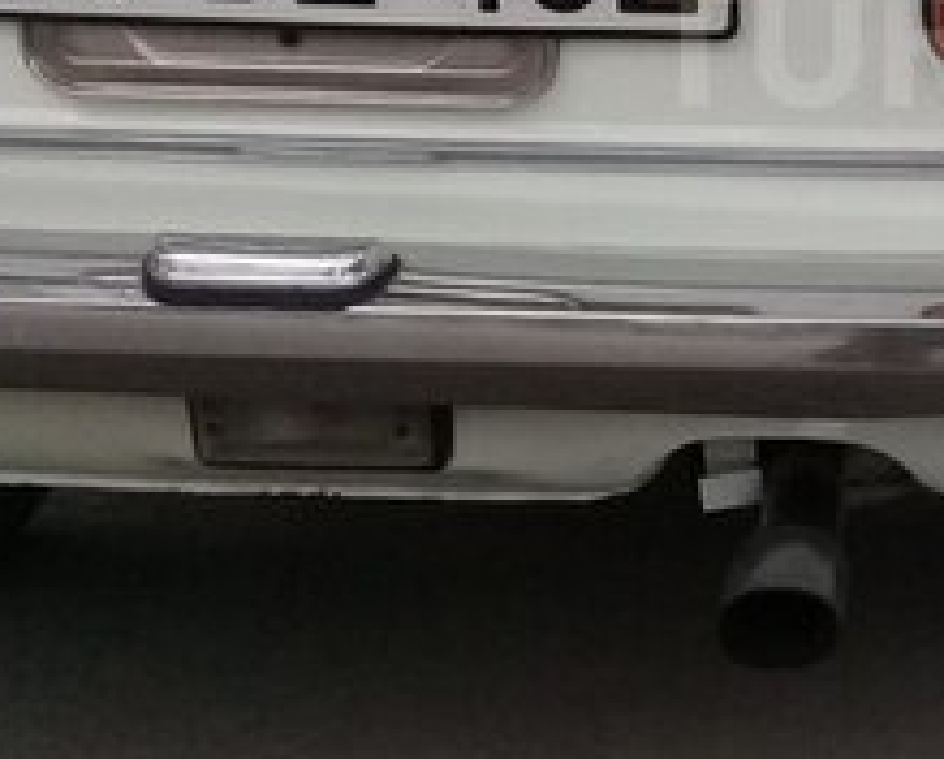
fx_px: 2547
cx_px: 1086
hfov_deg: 19.9
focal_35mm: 91
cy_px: 41
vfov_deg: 16.7
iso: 125
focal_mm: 3.3
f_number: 2.2
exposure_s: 1/33
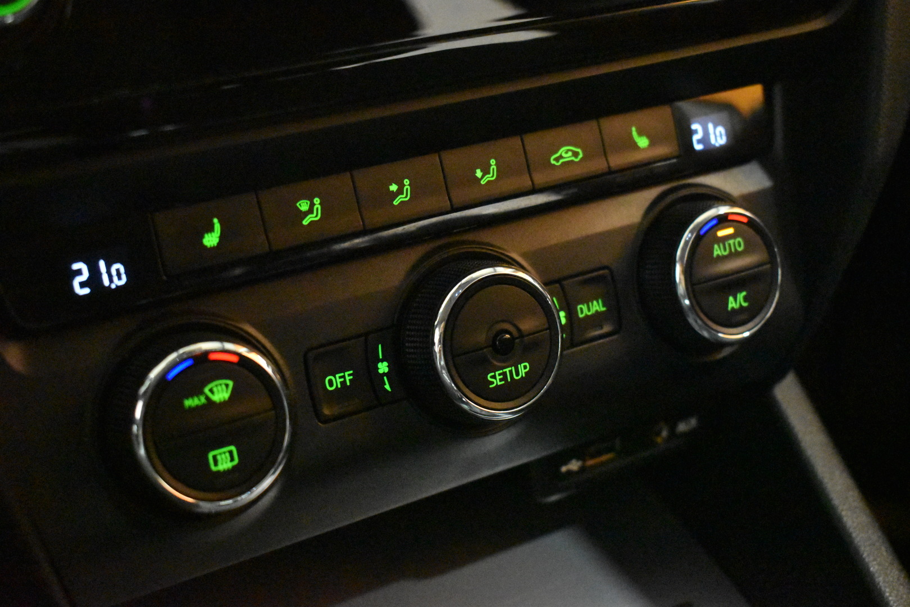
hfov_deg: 35.1
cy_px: 304
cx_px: 455
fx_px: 1441
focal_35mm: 57
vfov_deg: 23.8
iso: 16000
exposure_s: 1/60
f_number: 4.8
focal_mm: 38
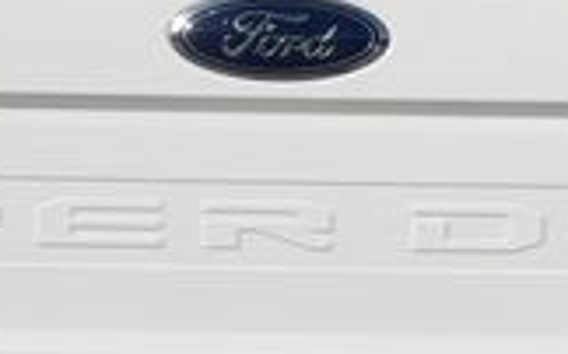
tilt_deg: -8.4
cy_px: 235
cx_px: 284
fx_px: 3109
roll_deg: +0.0
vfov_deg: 6.5
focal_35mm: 201
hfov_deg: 10.4
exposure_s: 1/16129
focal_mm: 6.76
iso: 64
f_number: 1.78
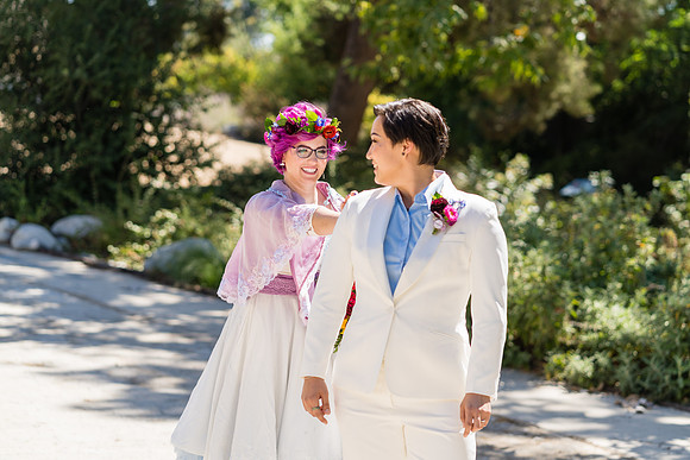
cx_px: 345
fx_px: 1629
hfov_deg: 23.9
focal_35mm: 85
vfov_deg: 16.1
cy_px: 230
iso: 100
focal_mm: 85
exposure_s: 1/640
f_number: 2.8
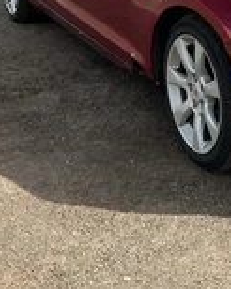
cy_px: 13
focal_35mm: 71
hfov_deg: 20.2
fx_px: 607
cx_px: 274
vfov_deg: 25.7
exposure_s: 1/883
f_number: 1.8
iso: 25
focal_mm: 3
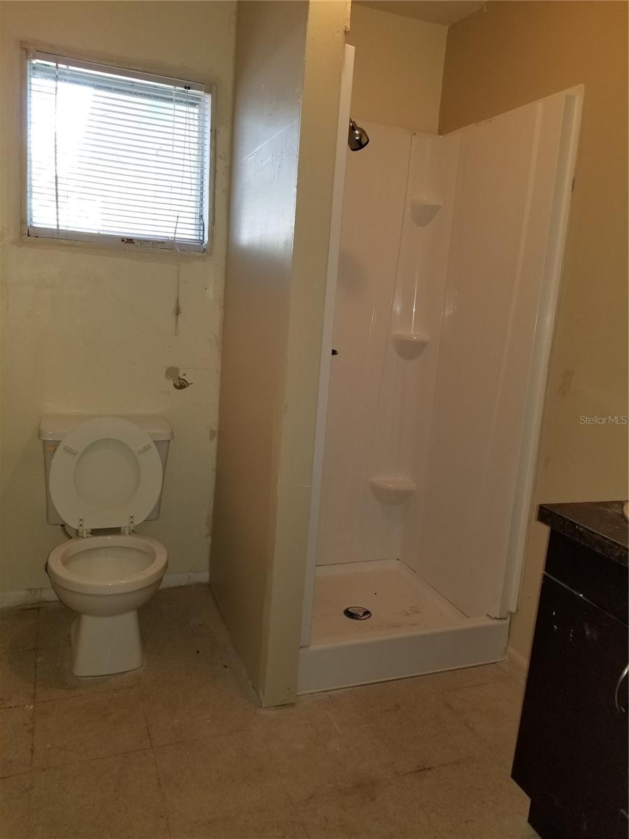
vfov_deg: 67.3
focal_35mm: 26
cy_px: 420
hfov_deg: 53.1
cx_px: 314
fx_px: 630
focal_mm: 4.25
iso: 100
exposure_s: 1/30
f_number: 1.7
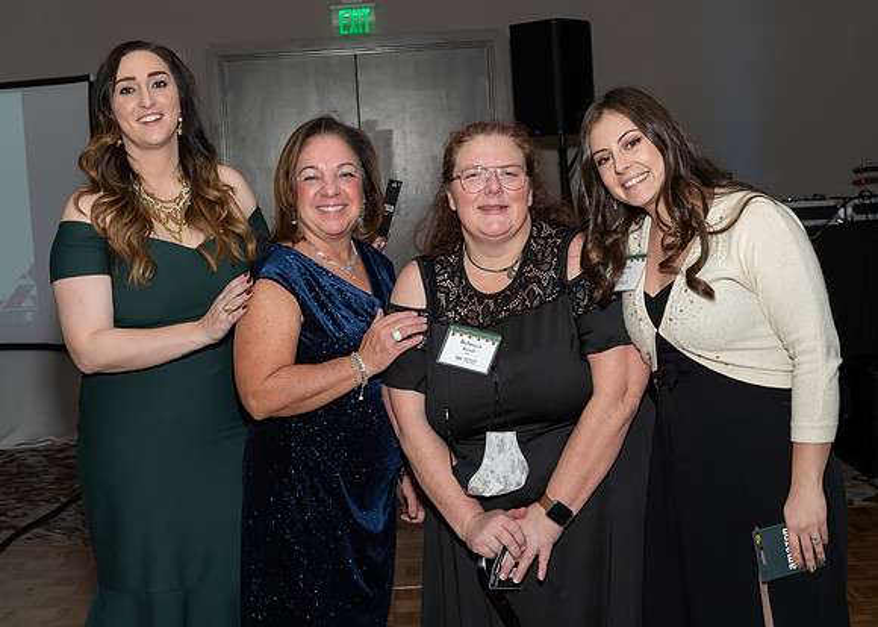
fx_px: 1451
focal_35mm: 58
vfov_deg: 24.4
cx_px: 397
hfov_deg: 33.6
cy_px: 318
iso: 400
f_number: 6.3
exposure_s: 1/250
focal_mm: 32
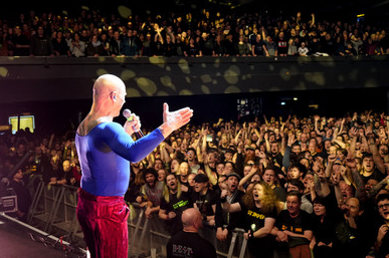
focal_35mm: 35
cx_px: 207
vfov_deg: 37.7
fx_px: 378
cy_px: 148
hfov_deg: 54.5
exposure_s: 1/320
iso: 2500
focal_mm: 30
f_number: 2.8
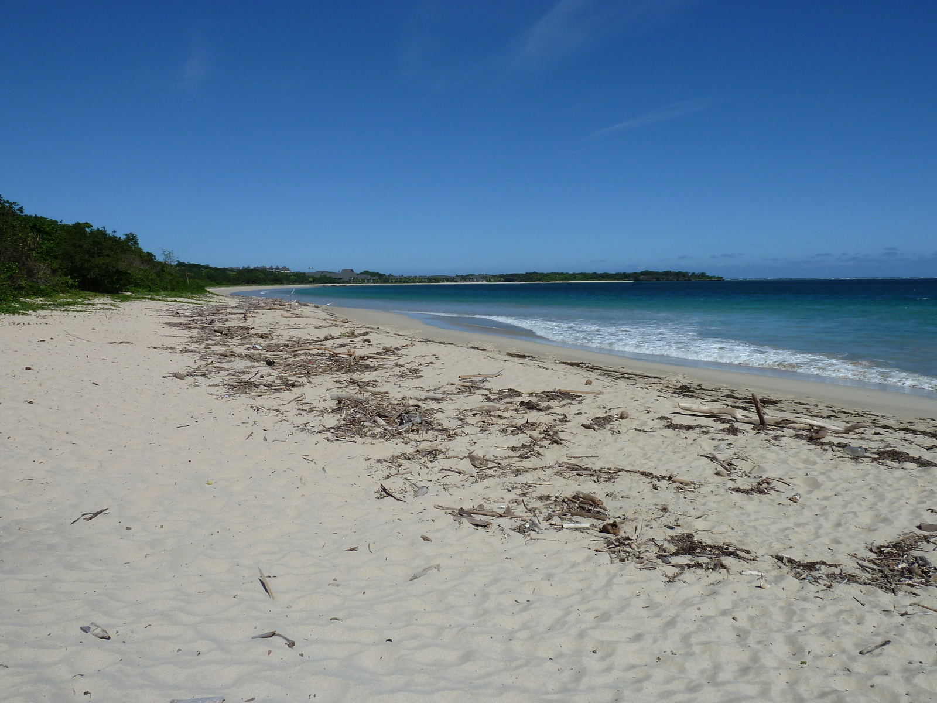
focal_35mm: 25
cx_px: 468
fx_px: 677
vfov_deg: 54.9
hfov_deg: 69.4
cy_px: 352
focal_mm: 4.1
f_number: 5.6
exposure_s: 1/800
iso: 80
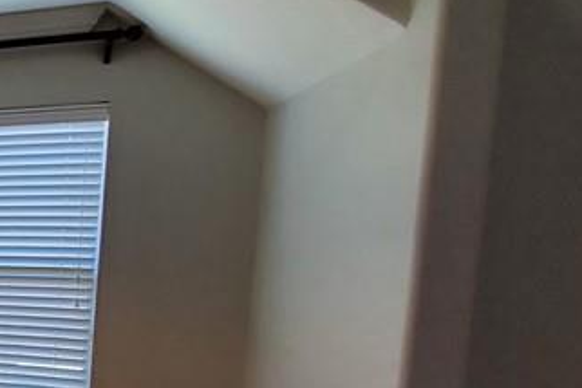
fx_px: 695
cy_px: 307
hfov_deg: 27.6
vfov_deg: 30.5
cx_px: -322
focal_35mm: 43
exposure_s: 1/60
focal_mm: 1.8
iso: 160
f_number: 2.2
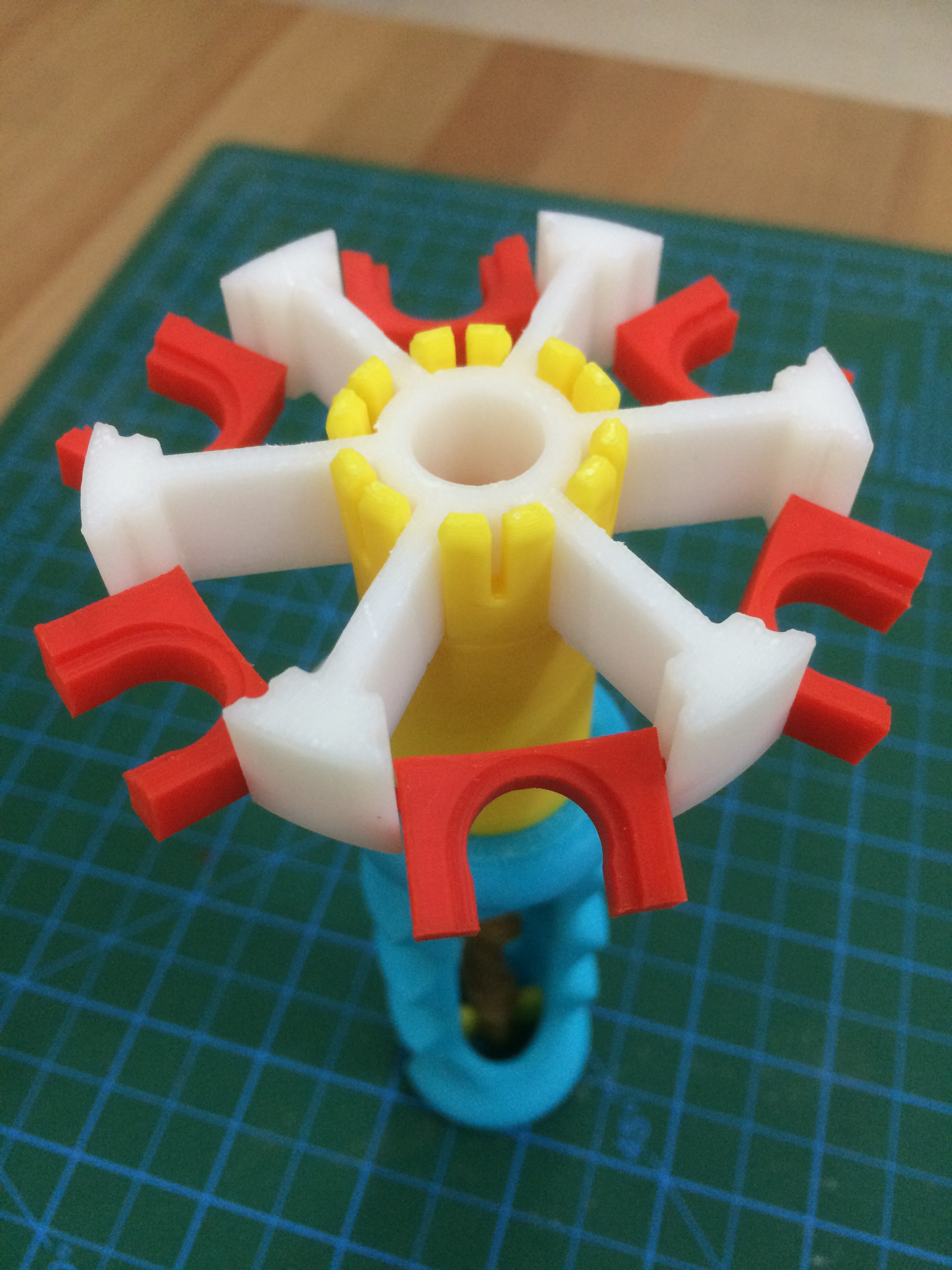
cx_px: 476
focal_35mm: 29
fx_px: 1063
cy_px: 635
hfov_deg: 48.2
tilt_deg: -55.3
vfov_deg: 61.7
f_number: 2.2
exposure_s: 1/33
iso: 250
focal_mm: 4.15
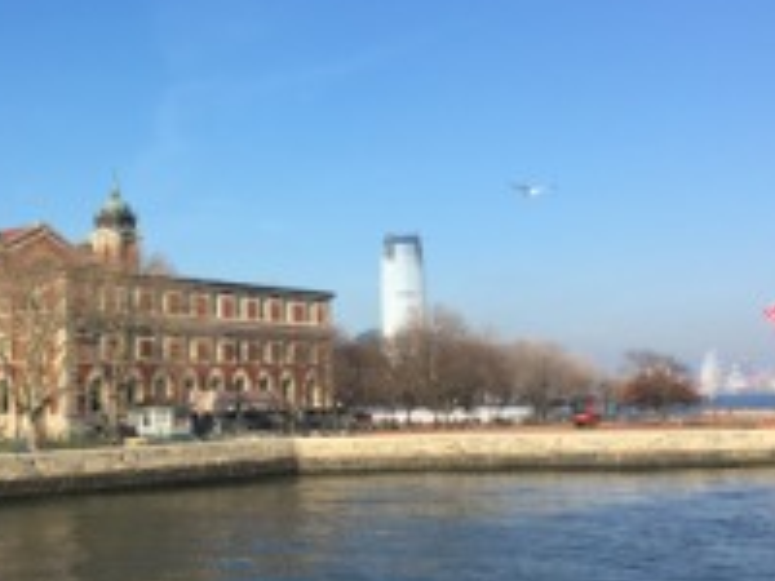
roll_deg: +1.9
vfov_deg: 27.5
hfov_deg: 35.0
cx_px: 155
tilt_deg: +3.9
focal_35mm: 53
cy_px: 325
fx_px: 1187
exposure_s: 1/1241
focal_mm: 4.15
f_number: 2.2
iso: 25
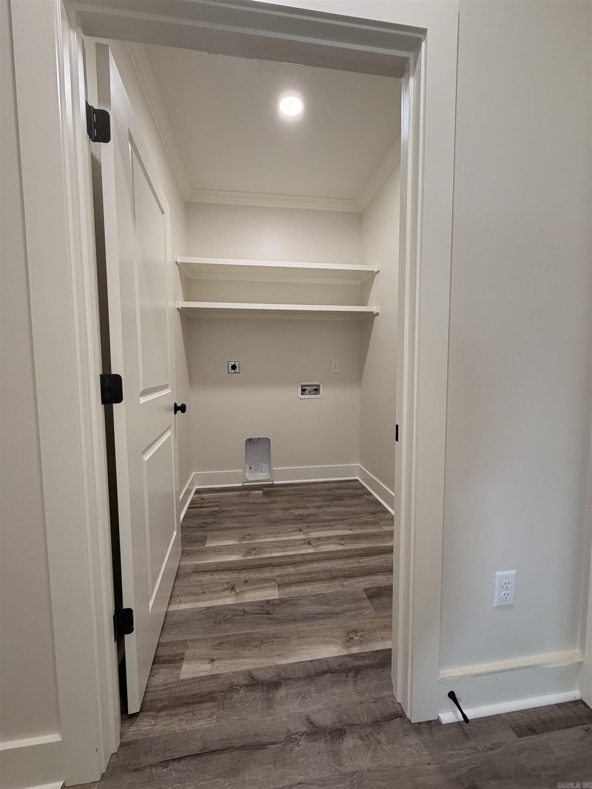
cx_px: 296
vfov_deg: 102.1
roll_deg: +0.9
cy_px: 394
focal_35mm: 14
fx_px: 319
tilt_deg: -3.6
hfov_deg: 85.7
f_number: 2.2
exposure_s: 1/120
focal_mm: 2.22
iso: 250
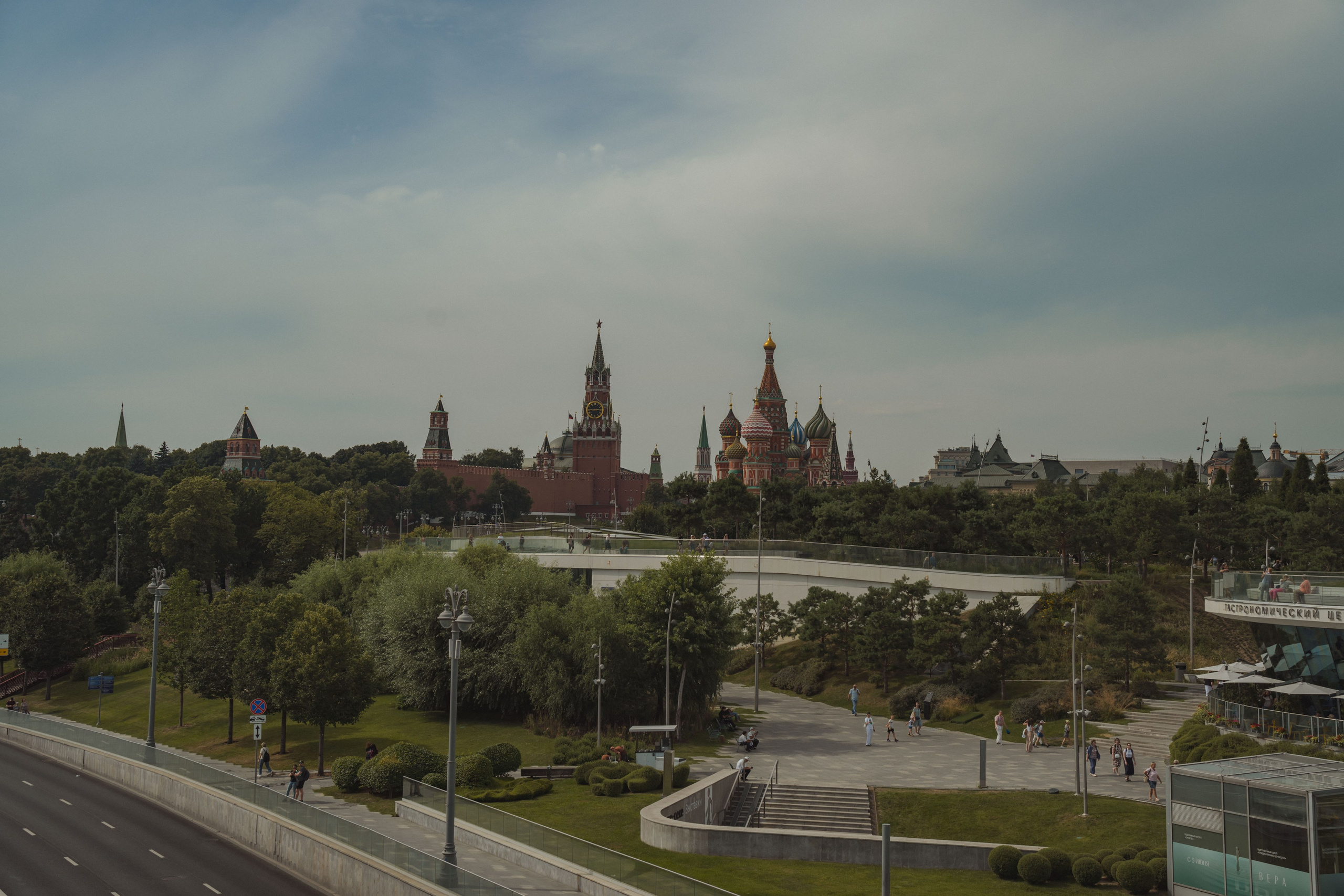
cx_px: 672
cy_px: 448
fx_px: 1643
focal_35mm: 44
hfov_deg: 44.5
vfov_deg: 30.5
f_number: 5
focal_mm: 44
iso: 100
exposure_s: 1/400
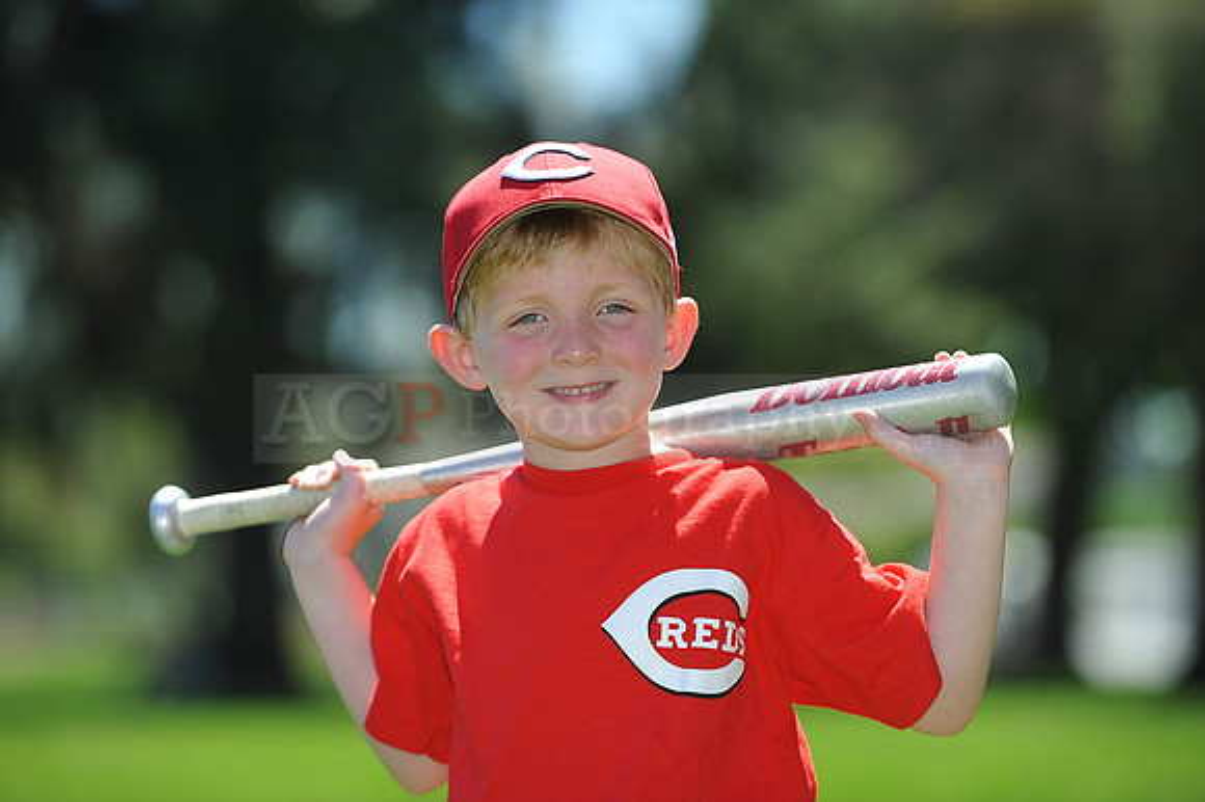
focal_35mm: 200
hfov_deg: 10.3
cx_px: 602
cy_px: 401
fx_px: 6690
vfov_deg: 6.9
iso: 200
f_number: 4.5
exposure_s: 1/800
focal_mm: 200
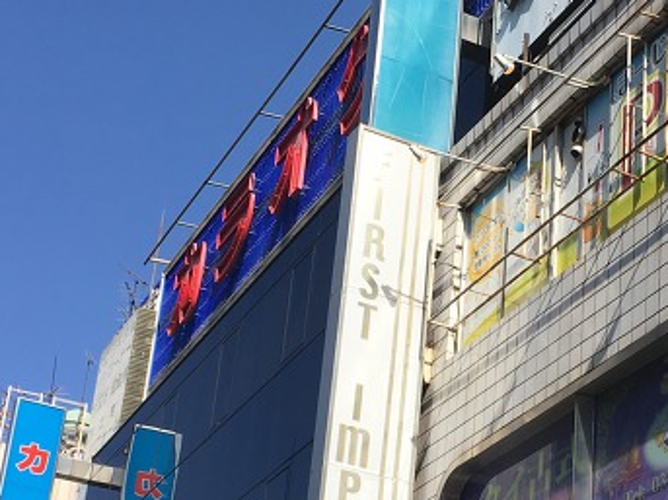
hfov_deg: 24.1
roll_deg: -3.6
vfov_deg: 18.3
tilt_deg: +25.6
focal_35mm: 80
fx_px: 1543
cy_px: 379
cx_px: 517
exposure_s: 1/1748
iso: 25
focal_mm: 4.15
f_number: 2.2
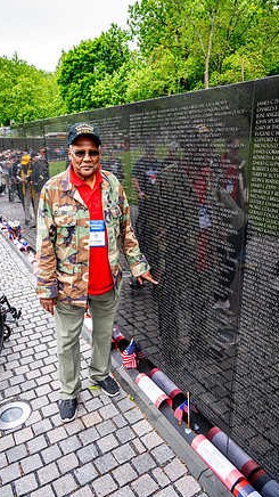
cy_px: 246
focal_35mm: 27
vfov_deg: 69.9
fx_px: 355
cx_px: 136
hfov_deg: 42.9
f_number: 8
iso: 1600
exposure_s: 1/640
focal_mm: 25
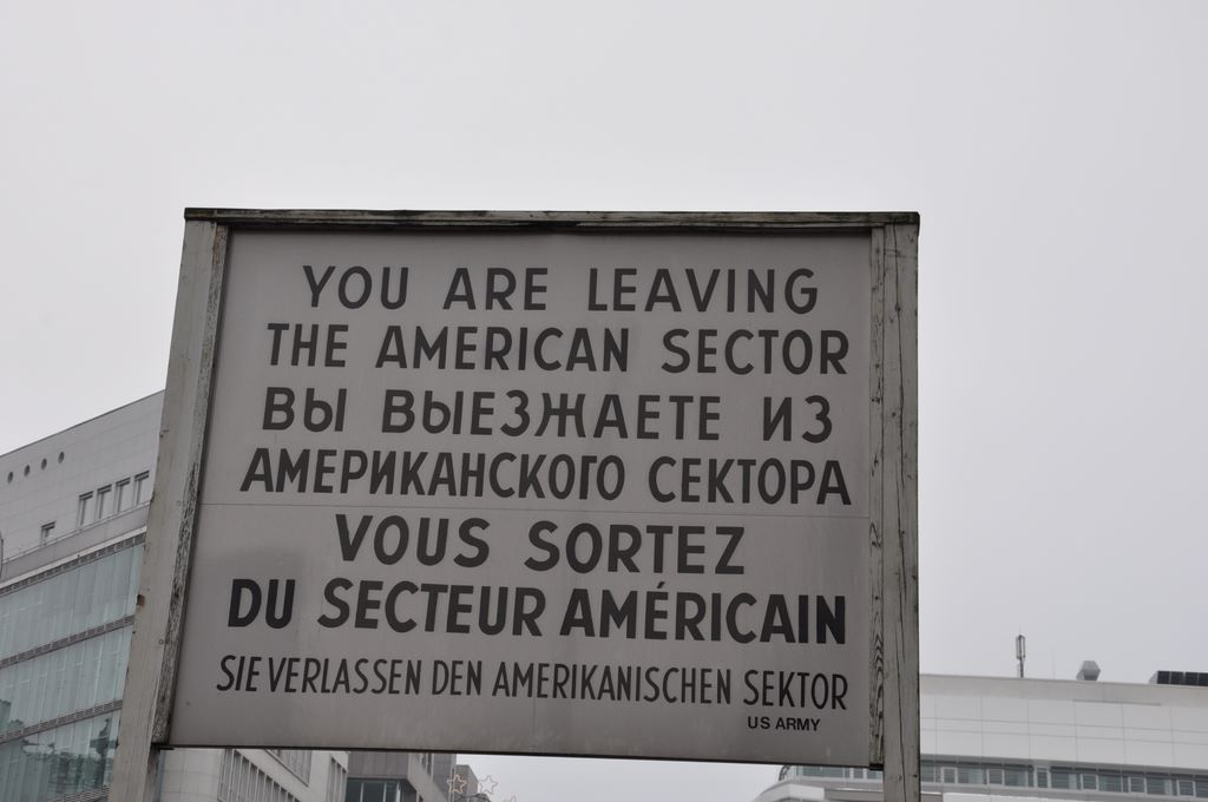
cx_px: 604
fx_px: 2262
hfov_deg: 29.9
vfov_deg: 20.1
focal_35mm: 68
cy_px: 401
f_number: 10
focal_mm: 45
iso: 200
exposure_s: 1/100
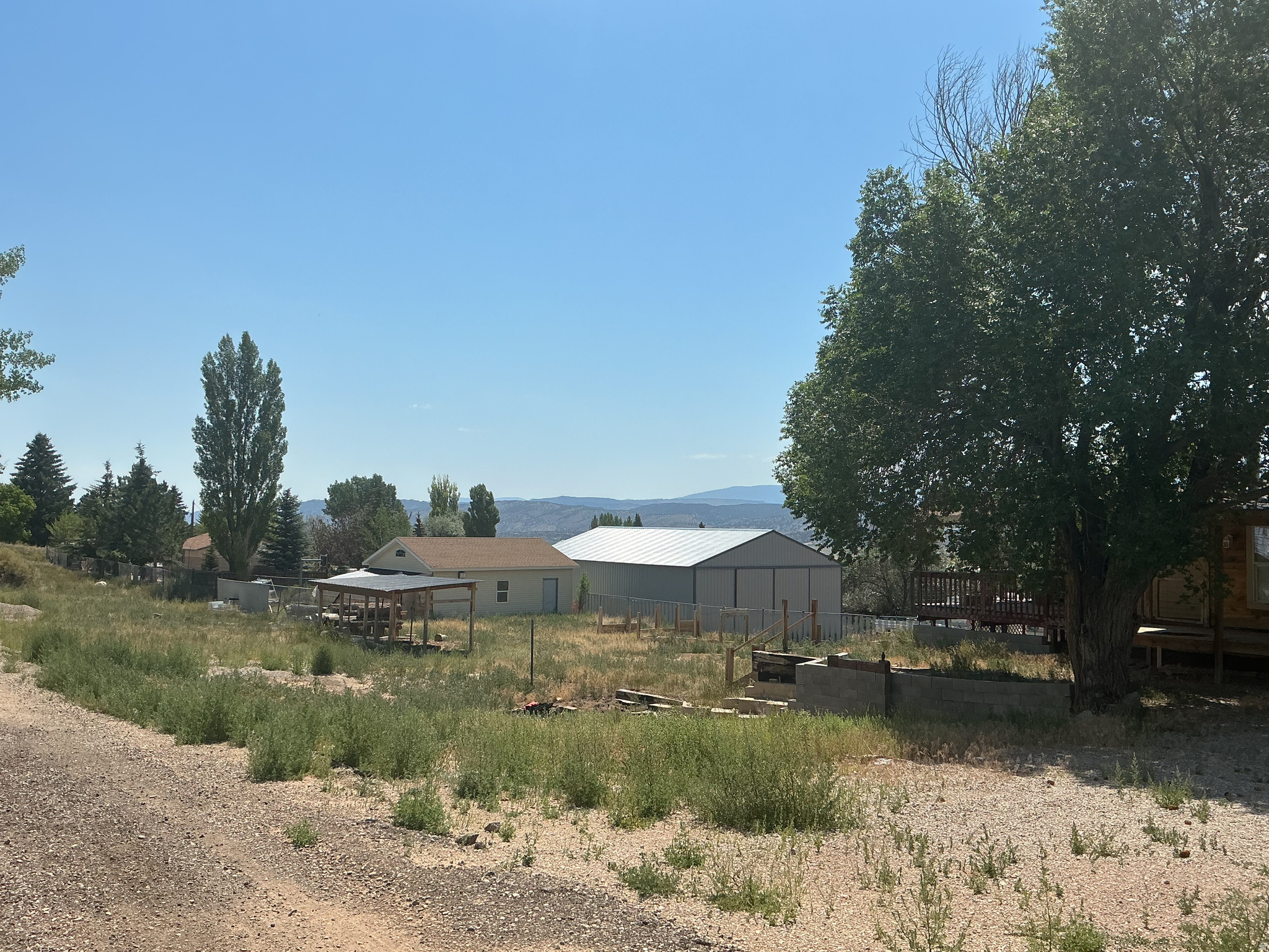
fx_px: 1063
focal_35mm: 29
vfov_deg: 48.2
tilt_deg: +1.5
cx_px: 634
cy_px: 476
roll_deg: -1.1
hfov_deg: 61.7
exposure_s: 1/3125
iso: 25
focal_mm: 3
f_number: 1.8
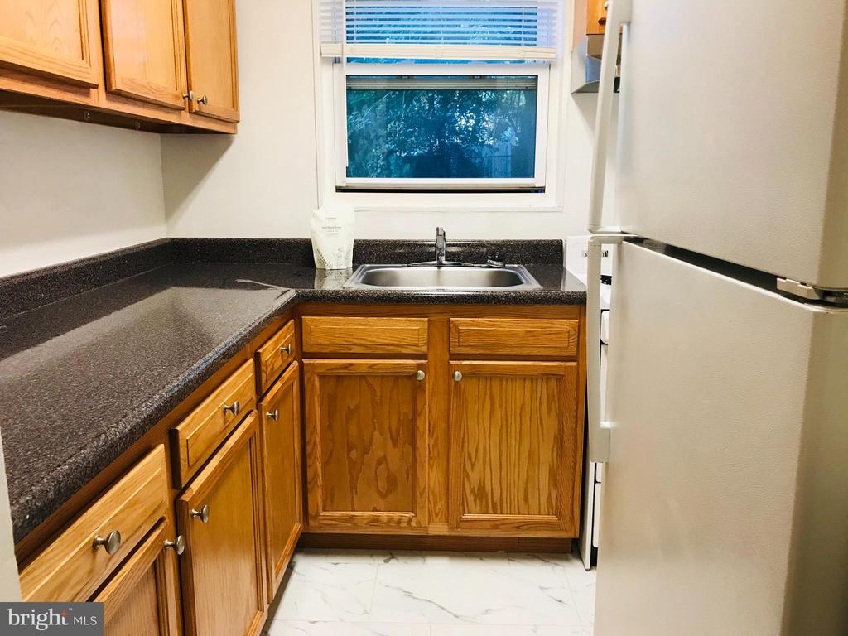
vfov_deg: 49.7
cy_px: 318
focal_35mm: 28
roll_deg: +0.0
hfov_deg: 63.4
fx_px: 686
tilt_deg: -10.6
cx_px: 424
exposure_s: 1/30
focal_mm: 3.99
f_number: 1.8
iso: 40
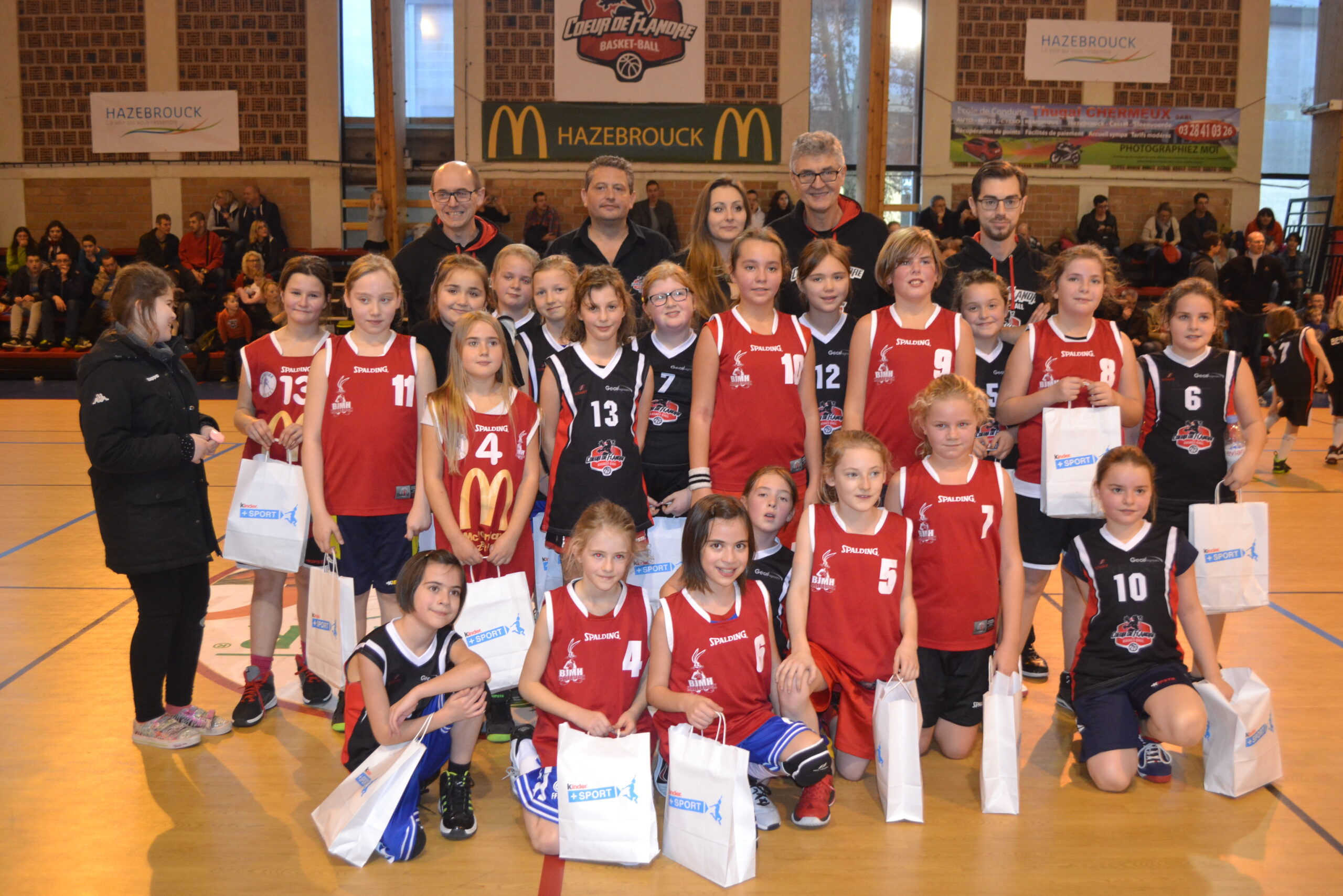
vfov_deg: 40.0
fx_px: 1231
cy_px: 448
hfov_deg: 57.2
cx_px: 672
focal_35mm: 33
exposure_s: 1/60
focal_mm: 22
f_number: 4
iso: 1250
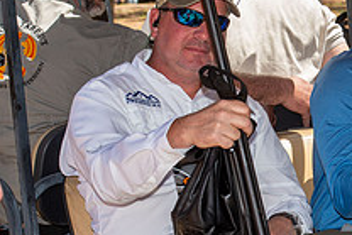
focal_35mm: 195
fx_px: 1908
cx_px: 328
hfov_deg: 10.5
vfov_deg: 7.0
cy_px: 210
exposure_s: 1/250
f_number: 10
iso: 280
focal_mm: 70
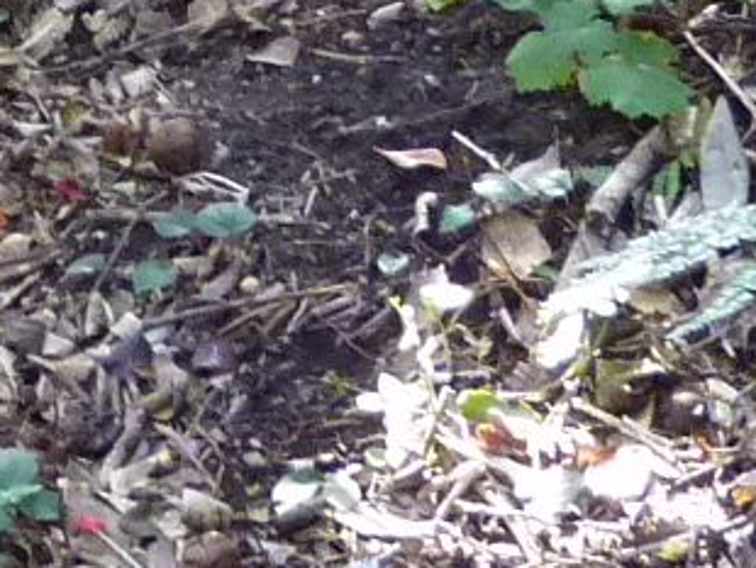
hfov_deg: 10.9
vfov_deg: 8.0
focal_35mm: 165
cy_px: -970
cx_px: -766
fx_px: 3606
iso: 320
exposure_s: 1/30
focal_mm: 4.1
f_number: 3.3
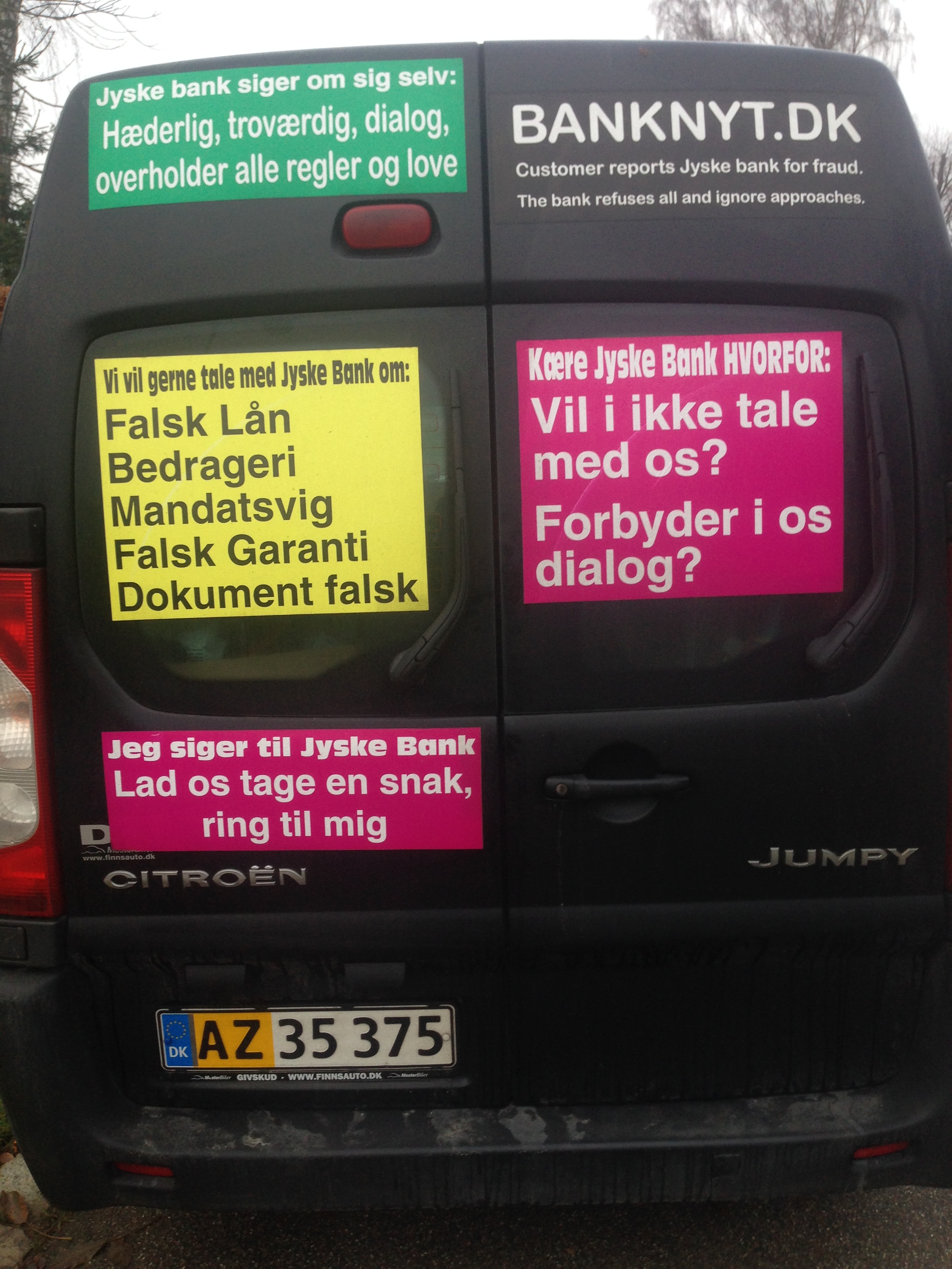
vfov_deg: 55.4
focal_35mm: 33
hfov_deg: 42.9
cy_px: 634
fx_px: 1210
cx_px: 476
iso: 80
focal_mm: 4.12
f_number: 2.4
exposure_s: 1/120
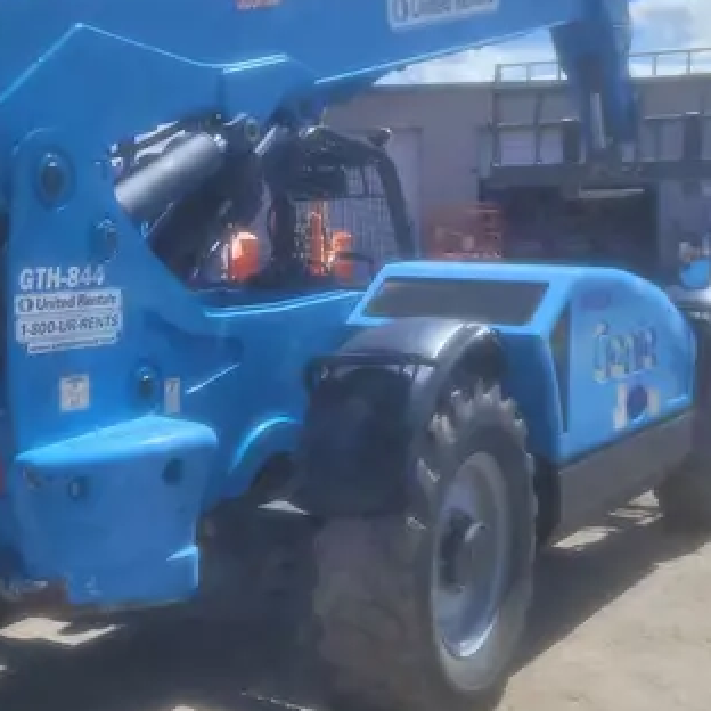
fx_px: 1255
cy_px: 318
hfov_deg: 31.5
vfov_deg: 31.6
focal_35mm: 54
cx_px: 273
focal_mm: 5.4
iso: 40
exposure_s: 1/2874
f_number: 1.8
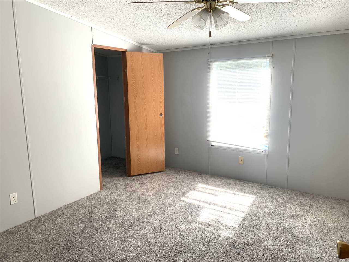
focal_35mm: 26
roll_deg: +0.3
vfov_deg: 53.1
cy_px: 131
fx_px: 262
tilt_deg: -10.5
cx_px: 174
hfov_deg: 67.3
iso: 50
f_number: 1.8
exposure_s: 1/121
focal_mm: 4.25
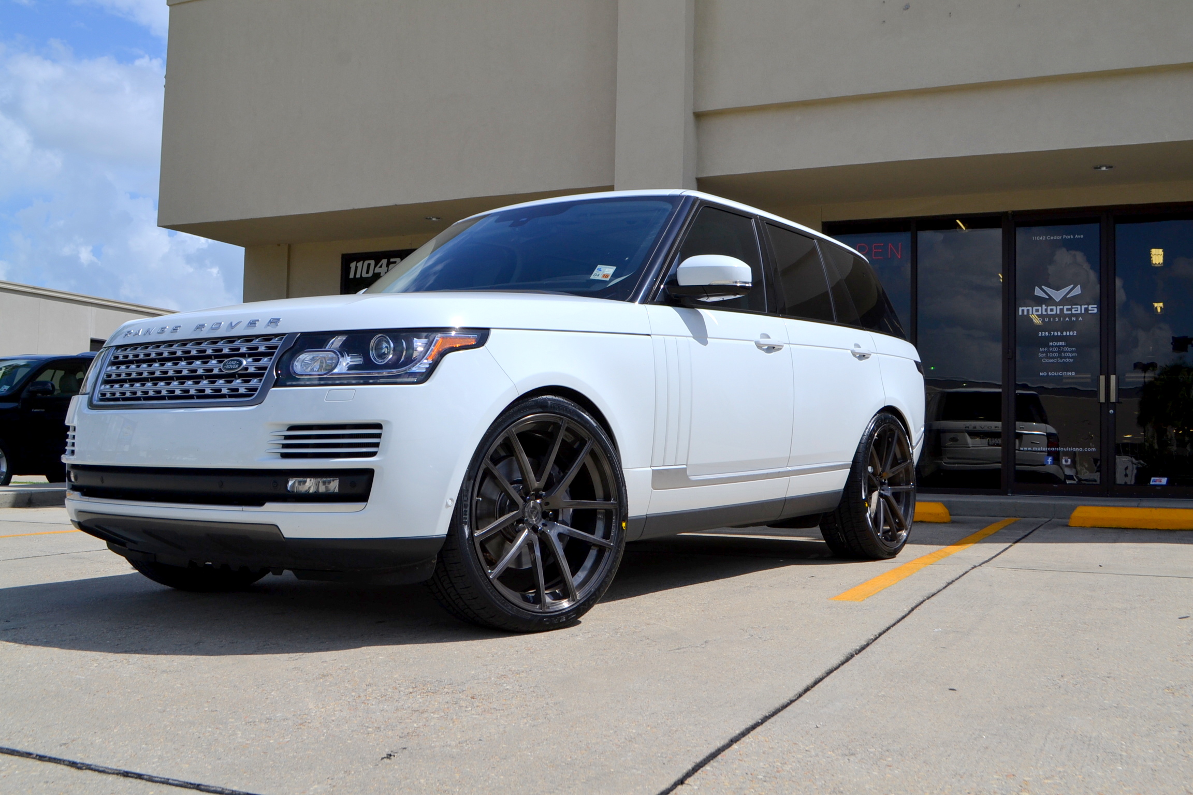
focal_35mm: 36
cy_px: 398
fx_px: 1193
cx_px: 596
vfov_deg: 36.9
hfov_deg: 53.1
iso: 100
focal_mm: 24
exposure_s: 1/320
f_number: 9
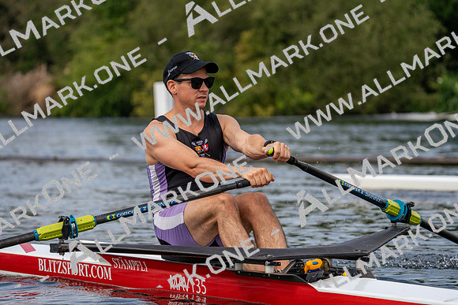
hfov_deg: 10.3
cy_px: 152
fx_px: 2545
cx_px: 229
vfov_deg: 6.9
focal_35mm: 200
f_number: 5.6
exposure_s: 1/1600
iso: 320
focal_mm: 200
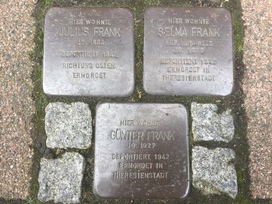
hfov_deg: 61.7
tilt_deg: -83.1
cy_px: 102
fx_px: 228
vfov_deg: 48.2
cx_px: 136
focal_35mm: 29
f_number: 2.2
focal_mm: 4.15
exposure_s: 1/126
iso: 32
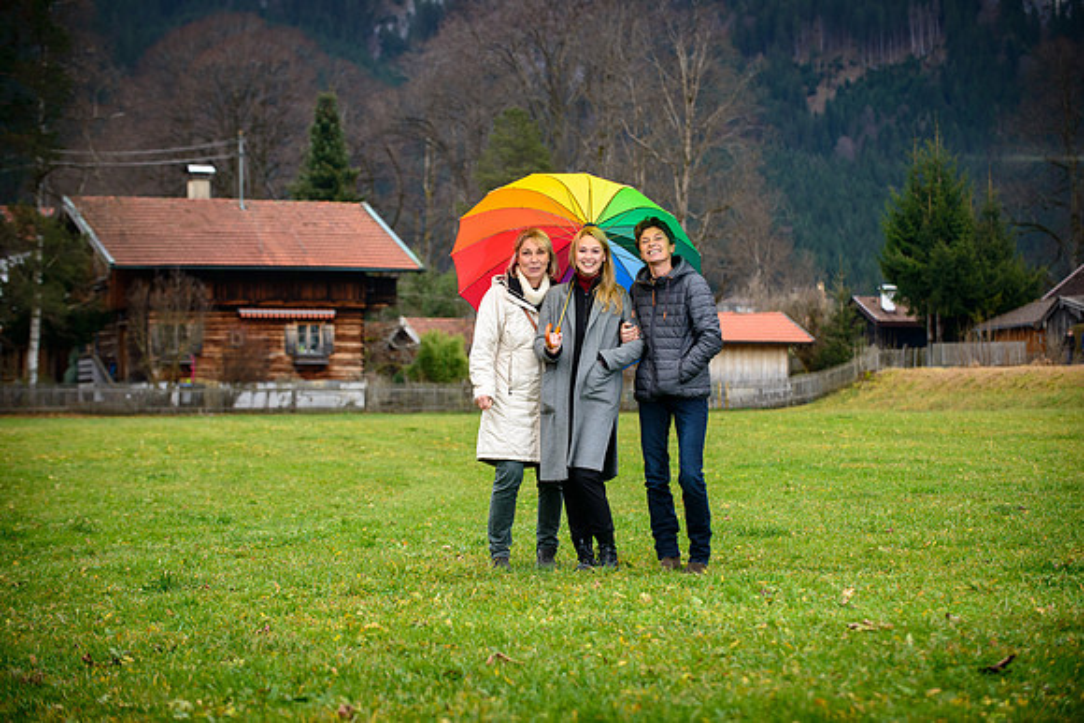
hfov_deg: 19.5
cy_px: 362
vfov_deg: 13.0
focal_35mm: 105
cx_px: 542
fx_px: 3162
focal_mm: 105
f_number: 5
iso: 800
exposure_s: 1/250
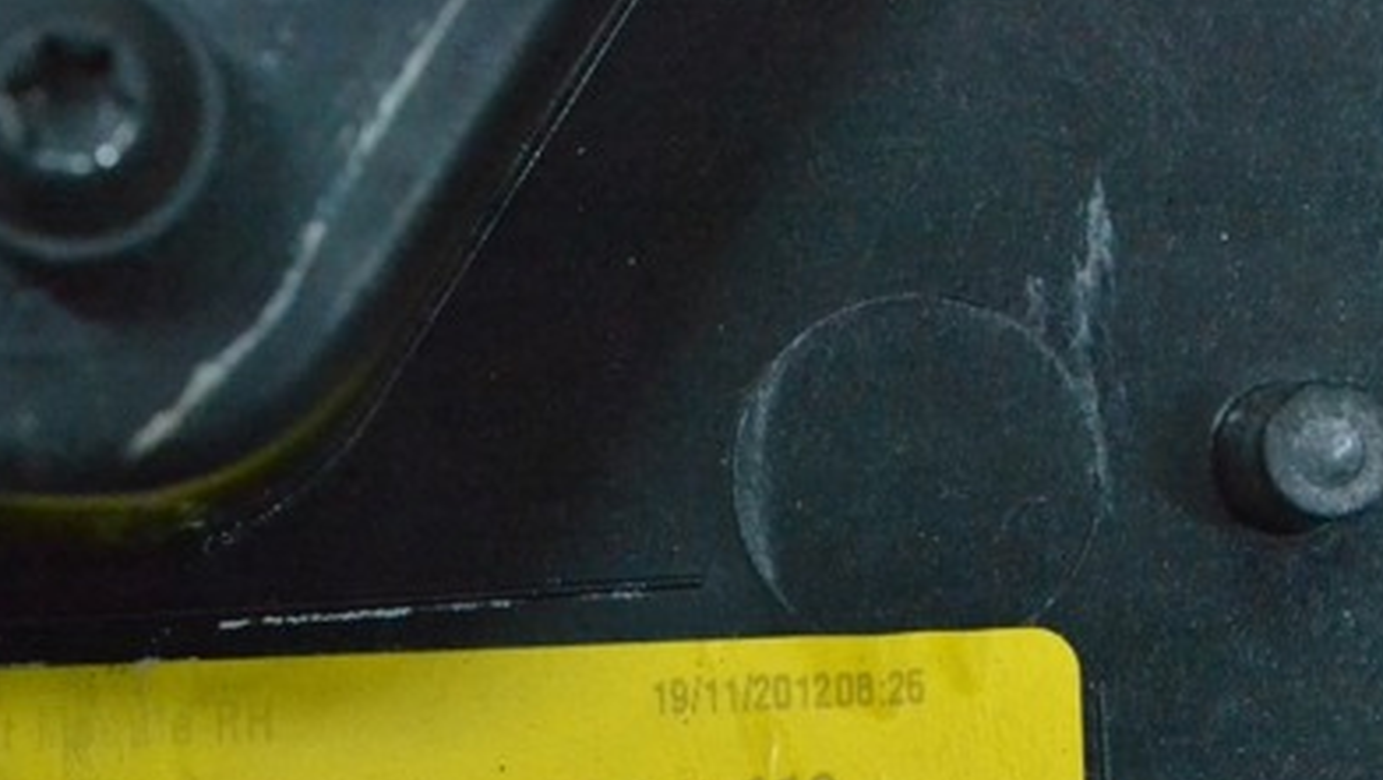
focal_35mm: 141
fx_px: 5168
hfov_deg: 15.2
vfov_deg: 8.6
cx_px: 575
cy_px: 681
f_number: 9
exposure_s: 1/160
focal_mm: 55
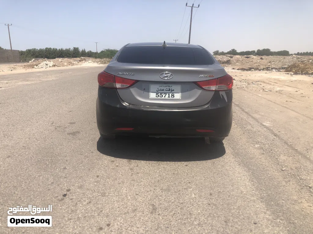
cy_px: 117
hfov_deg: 63.4
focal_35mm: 28
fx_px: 253
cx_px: 156
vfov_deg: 49.7
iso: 20
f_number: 1.8
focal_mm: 3.99
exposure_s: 1/2404
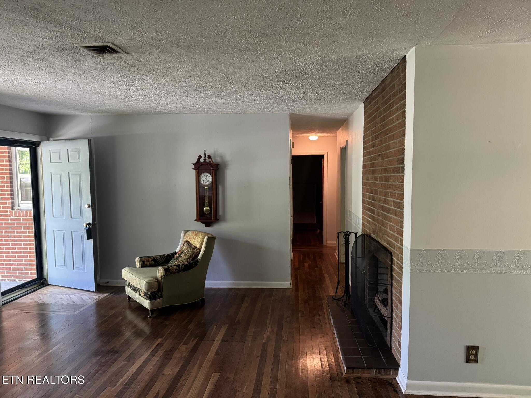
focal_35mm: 24
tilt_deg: -4.3
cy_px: 199
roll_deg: +0.4
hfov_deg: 71.6
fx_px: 368
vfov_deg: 56.8
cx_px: 266
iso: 400
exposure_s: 1/60
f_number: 1.78
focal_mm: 6.76
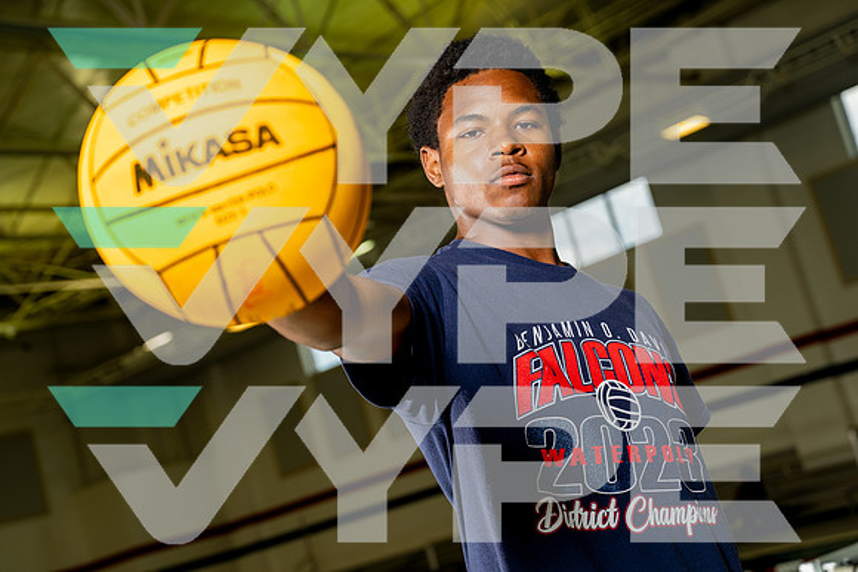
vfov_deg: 20.2
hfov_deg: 29.8
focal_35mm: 68
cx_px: 429
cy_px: 286
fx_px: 1610
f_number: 4.5
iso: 100
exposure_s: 1/250
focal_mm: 66
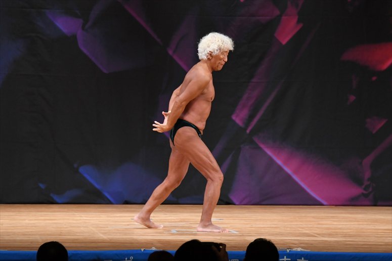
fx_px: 2939
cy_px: 130
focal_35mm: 270
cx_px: 196
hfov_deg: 7.6
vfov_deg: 5.1
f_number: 5.6
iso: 3200
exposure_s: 1/400
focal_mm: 180
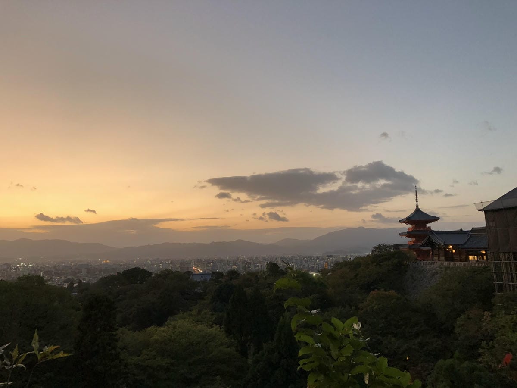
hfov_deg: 61.7
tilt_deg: +8.1
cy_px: 194
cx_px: 258
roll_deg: +0.9
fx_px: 433
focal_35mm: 29
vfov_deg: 48.2
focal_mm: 3.99
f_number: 1.8
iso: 400
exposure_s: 1/61
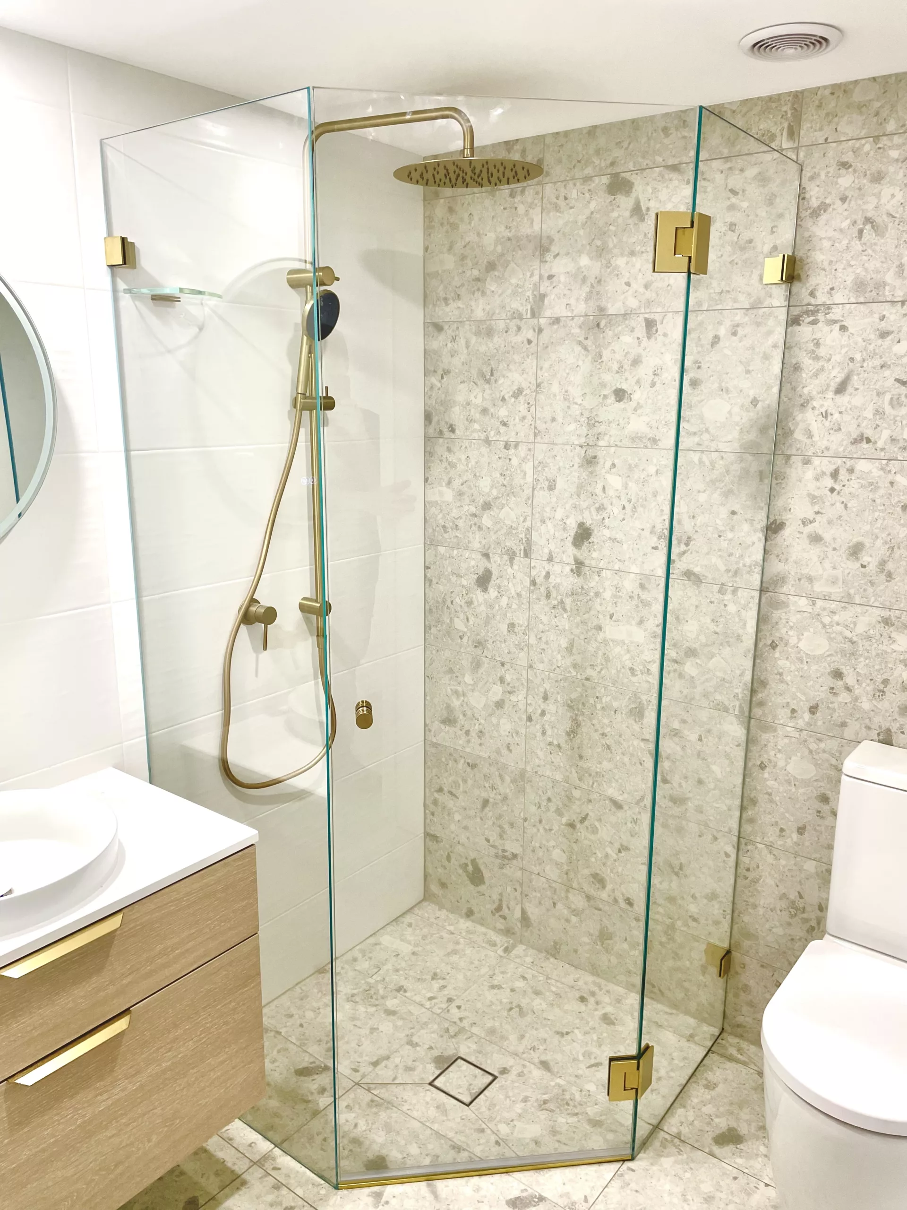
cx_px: 454
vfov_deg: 67.3
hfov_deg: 53.1
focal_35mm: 26
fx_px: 908
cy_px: 605
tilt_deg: -14.0
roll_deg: -0.4
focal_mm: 4.2
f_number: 1.6
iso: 125
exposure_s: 1/100
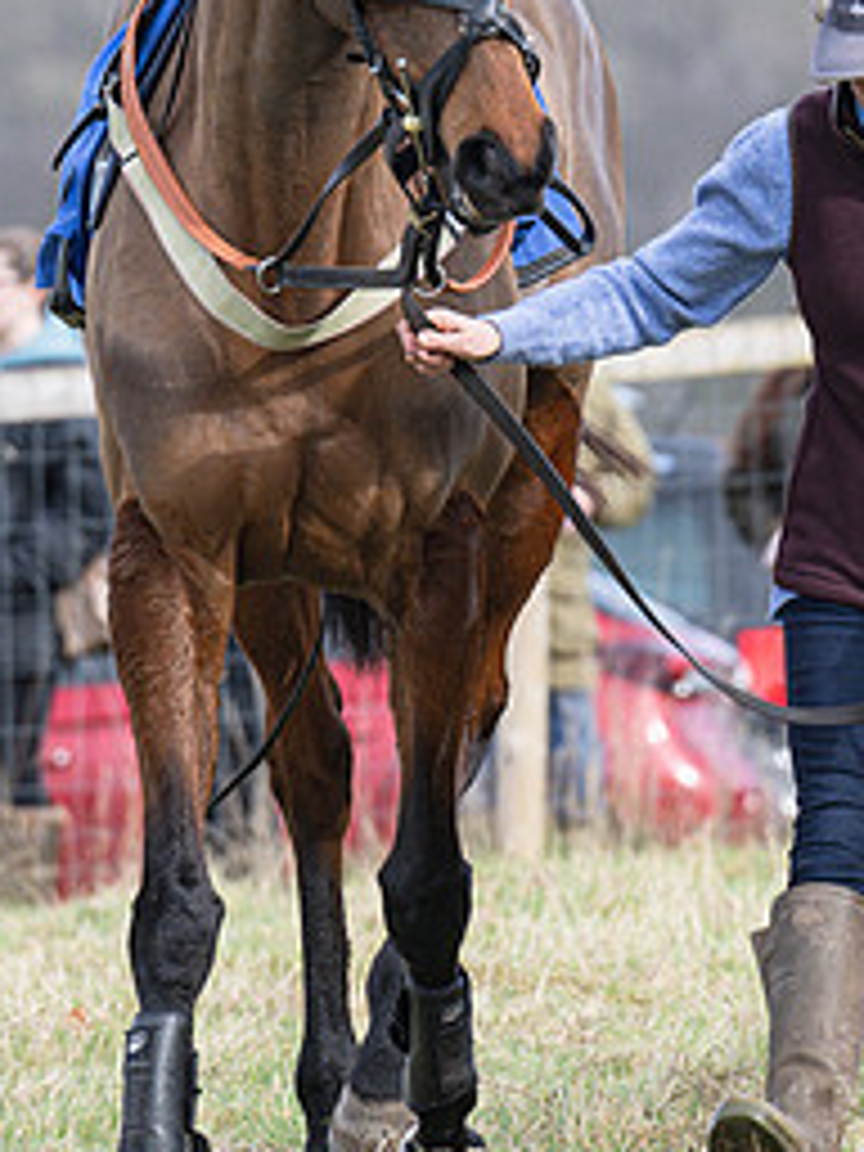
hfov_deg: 2.1
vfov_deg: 2.8
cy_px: 281
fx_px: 23529
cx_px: 602
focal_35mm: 707
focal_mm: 200
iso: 200
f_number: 5
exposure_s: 1/400
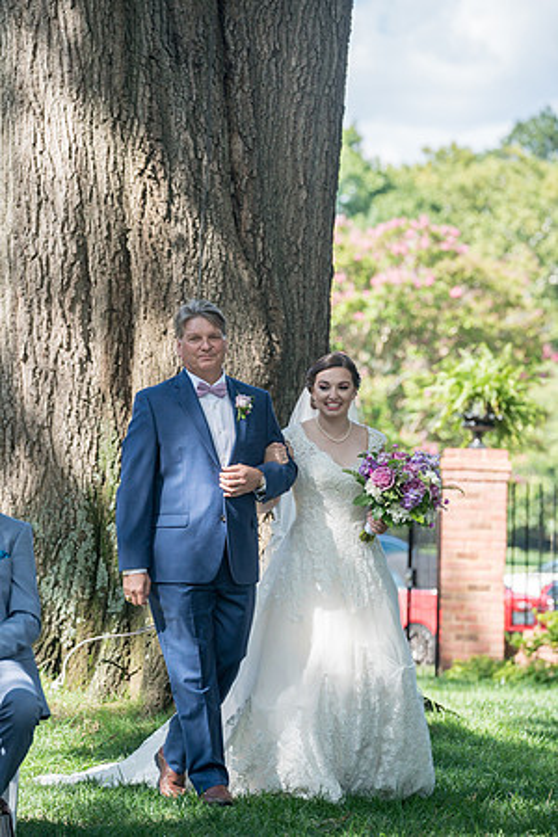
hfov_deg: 8.3
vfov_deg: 12.5
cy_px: 418
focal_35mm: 165
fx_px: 3836
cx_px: 279
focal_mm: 165
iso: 100
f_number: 5
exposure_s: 1/200
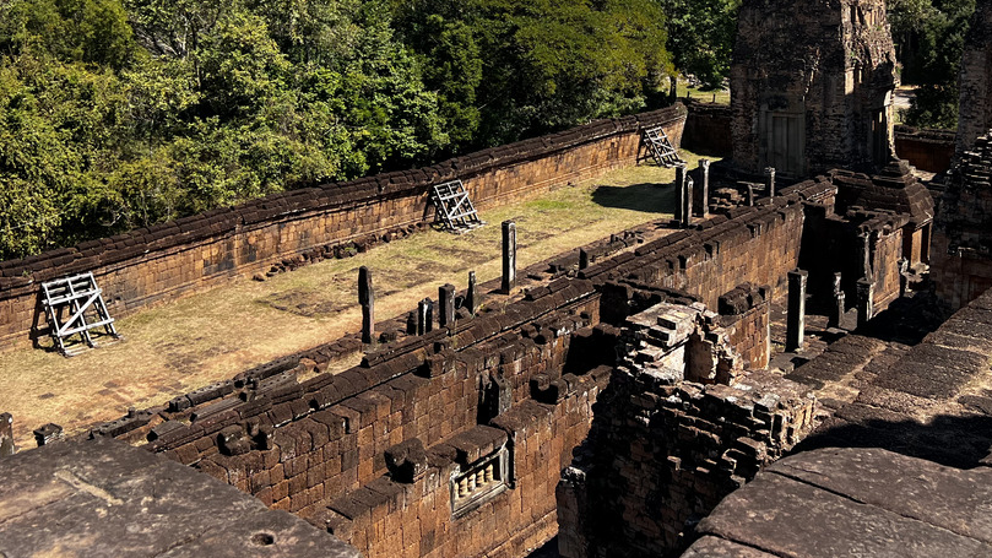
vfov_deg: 27.8
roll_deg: -0.2
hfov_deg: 48.3
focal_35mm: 42
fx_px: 1105
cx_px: 557
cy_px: 113
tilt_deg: -10.1
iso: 50
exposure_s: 1/2994
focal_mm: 5.7
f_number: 1.5
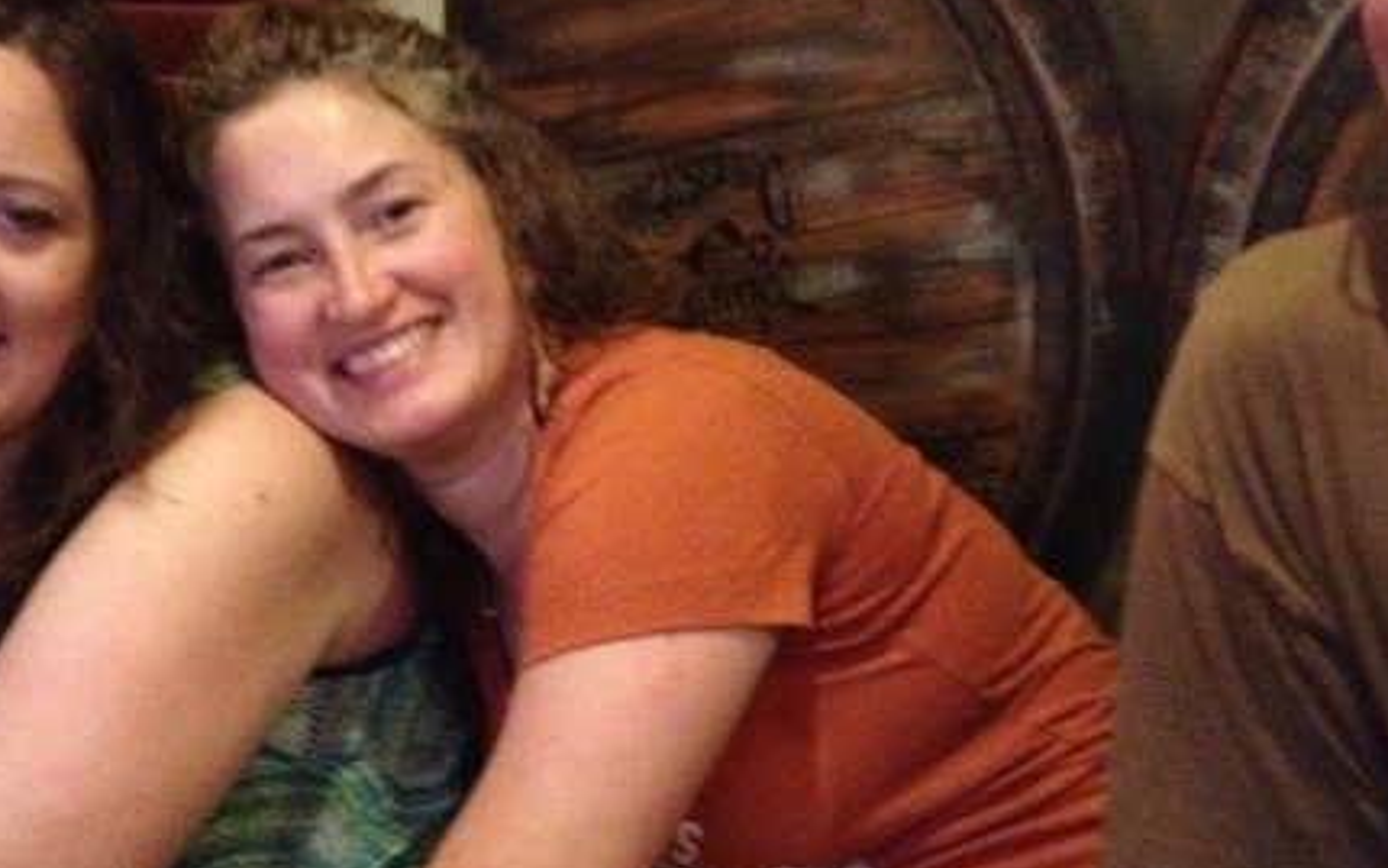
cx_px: 704
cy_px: 361
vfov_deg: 18.9
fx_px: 2611
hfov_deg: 29.8
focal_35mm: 69
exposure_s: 1/15
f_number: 2.4
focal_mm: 4.28
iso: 800
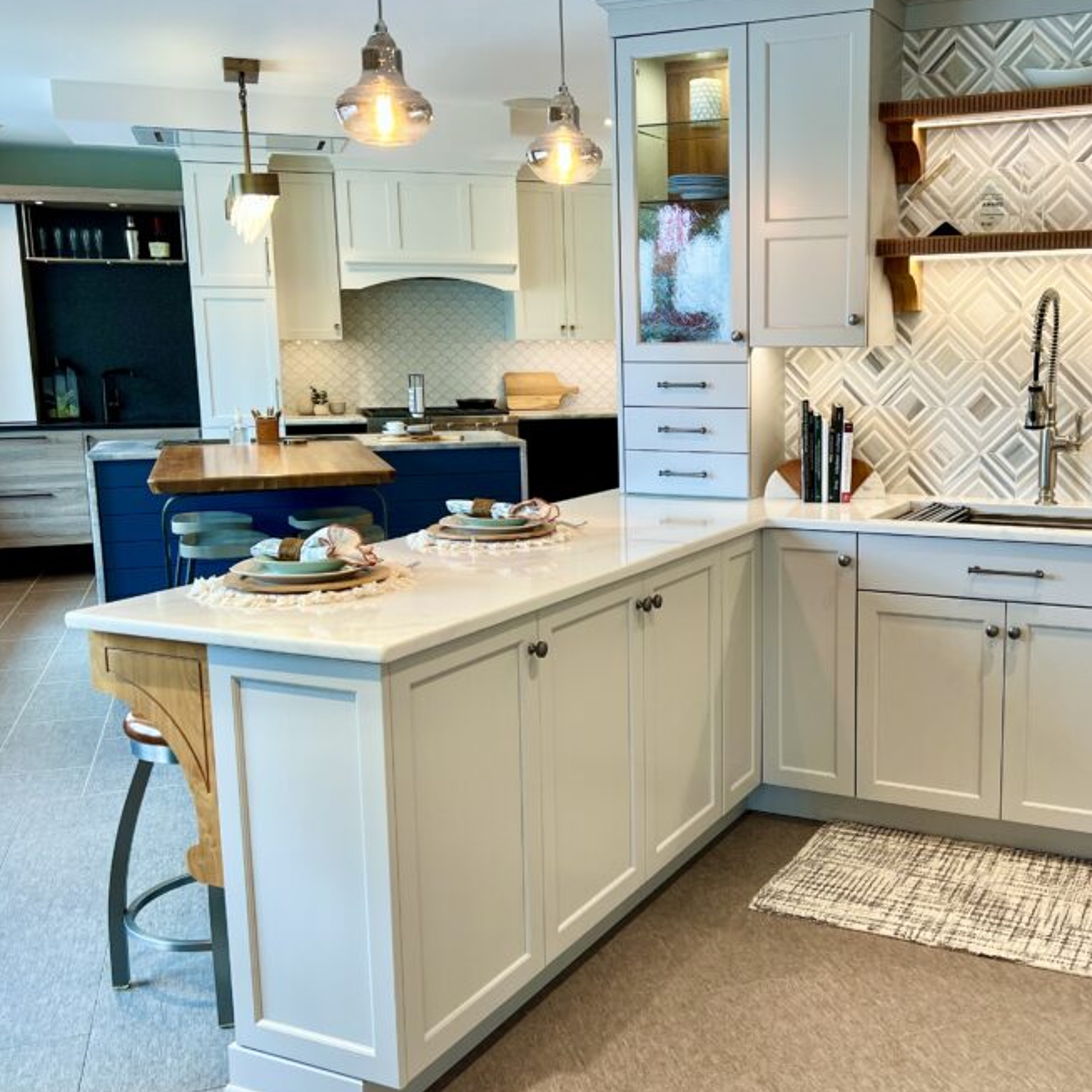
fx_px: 1285
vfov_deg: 46.0
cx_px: 718
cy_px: 566
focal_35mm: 36
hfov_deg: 45.4
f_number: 1.5
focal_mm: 5.7
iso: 80
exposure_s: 1/120
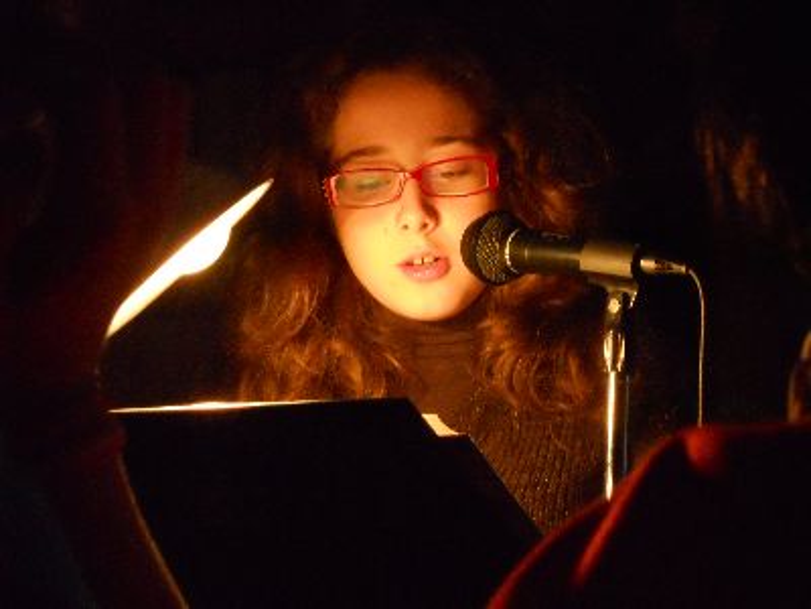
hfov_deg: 17.4
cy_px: 304
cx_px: 406
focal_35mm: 113
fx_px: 2647
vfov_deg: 13.1
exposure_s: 1/30
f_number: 5.9
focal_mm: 20.3
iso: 800
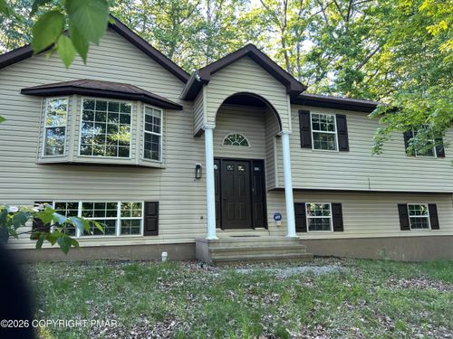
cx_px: 226
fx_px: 340
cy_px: 170
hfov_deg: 67.3
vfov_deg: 53.1
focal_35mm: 26
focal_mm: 5.7
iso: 80
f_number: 1.5
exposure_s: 1/121
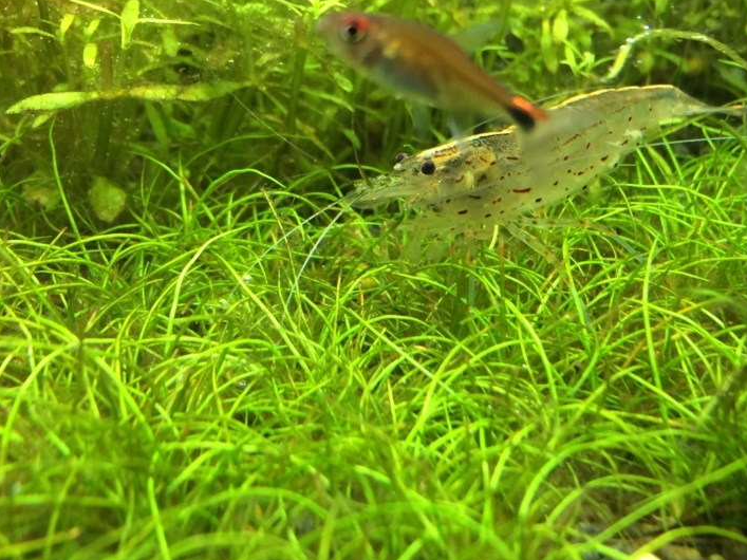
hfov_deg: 44.5
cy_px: 261
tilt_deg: -20.9
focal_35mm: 42
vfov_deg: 34.3
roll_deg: -6.0
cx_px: 454
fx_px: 906
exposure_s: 1/30
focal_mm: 4.15
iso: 80
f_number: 2.2
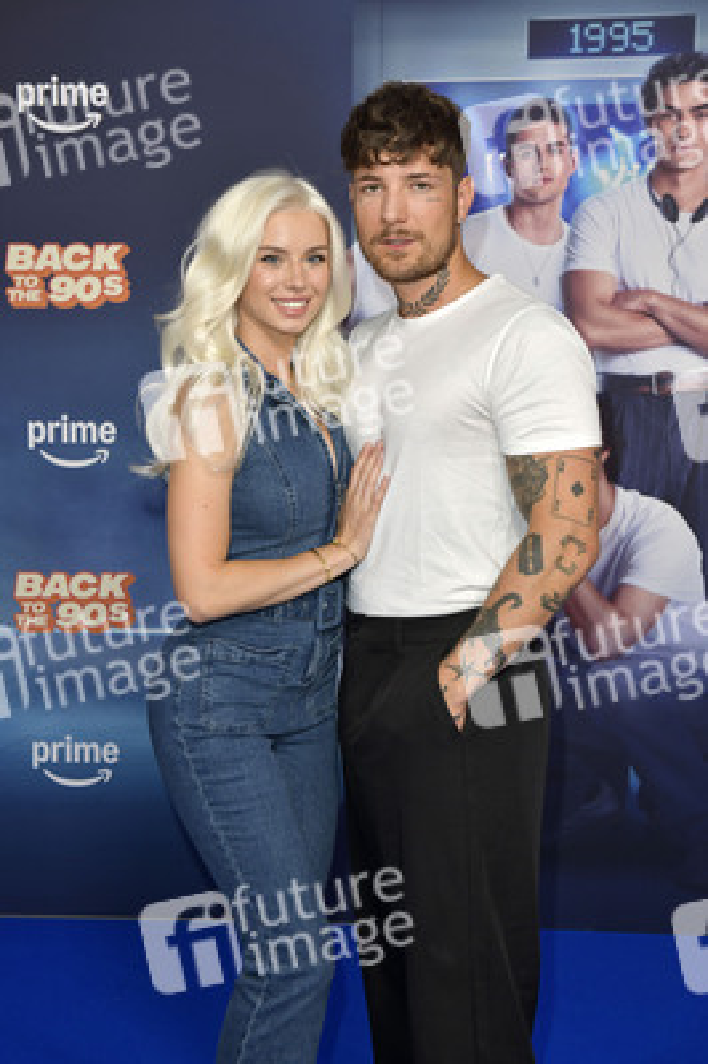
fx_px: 1418
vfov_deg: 41.1
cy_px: 532
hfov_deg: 28.0
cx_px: 354
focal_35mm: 48
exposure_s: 1/200
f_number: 6.3
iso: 800
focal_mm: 48
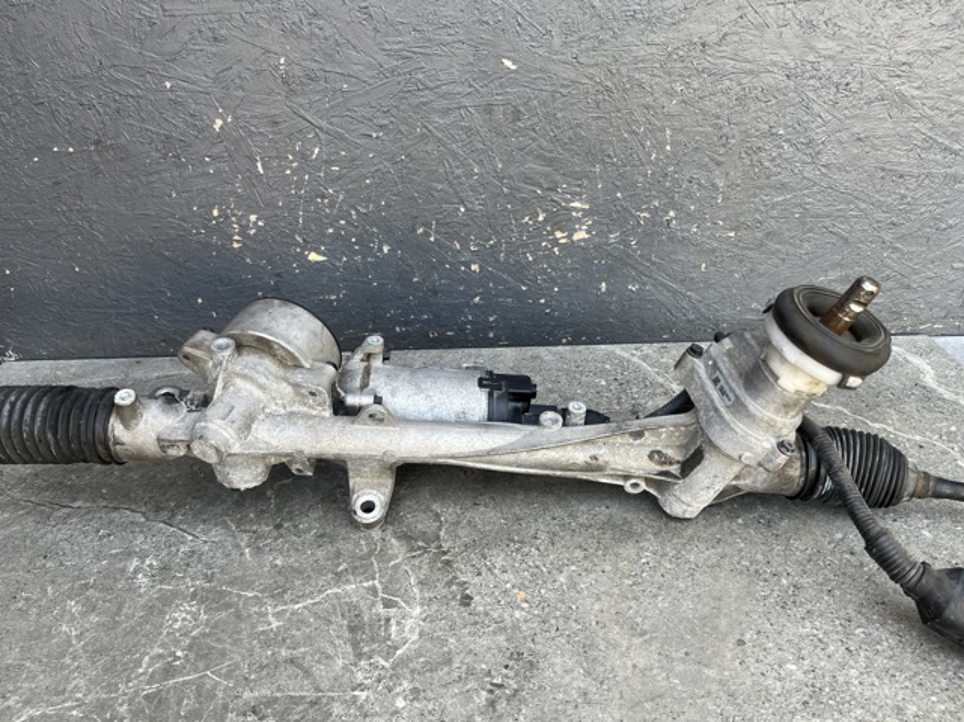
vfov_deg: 53.0
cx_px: 482
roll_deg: +1.0
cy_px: 361
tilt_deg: -25.3
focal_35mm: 26
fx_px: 724
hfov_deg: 67.3
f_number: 1.6
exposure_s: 1/141
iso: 32
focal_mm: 5.1
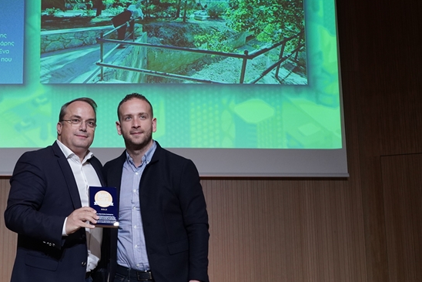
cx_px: 81
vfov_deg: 21.9
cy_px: 105
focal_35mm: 62
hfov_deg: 31.5
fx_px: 727
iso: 2500
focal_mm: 34
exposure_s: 1/200
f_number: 5.6
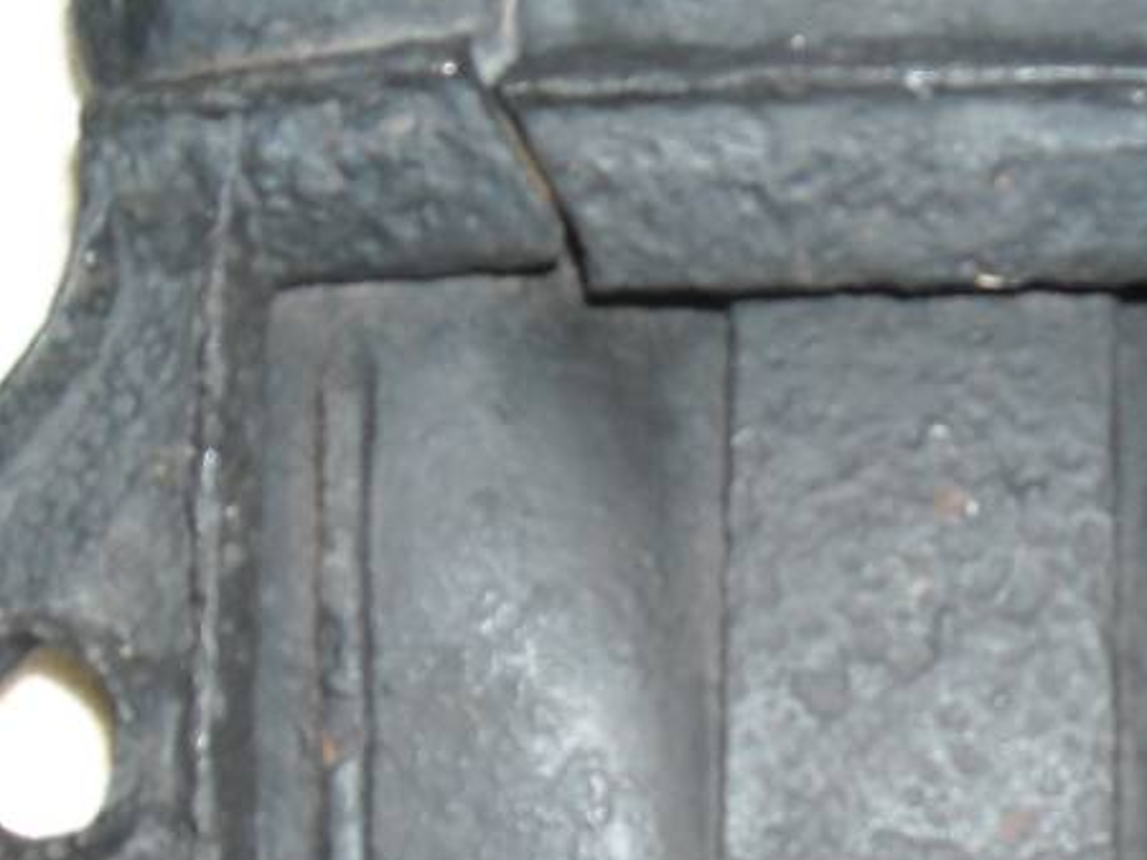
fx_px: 2518
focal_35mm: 76
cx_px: 876
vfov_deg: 19.2
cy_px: 687
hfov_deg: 25.3
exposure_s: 1/60
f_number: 2.8
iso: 200
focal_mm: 5.7
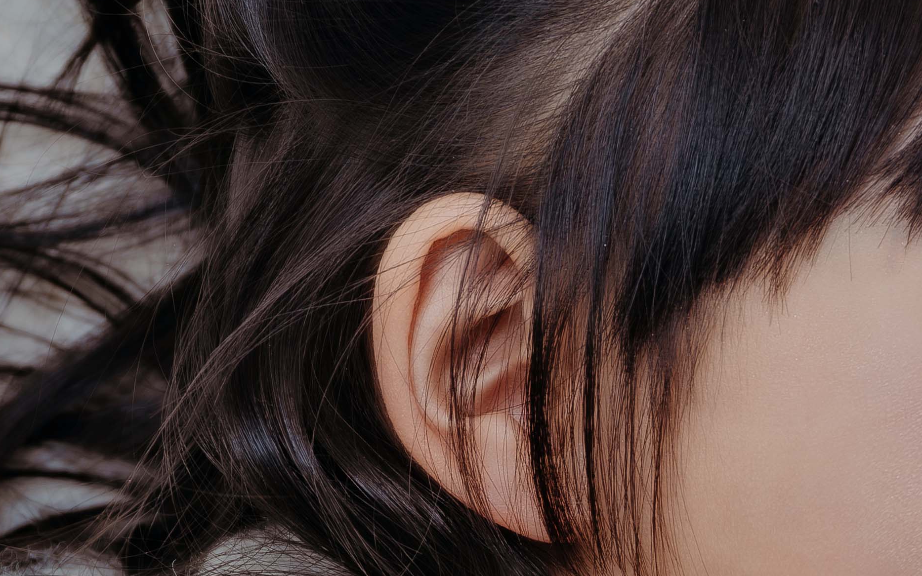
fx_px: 3547
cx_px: 1295
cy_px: 765
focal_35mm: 141
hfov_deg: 14.1
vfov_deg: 9.1
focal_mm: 32.5
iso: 160
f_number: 4.5
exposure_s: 1/100
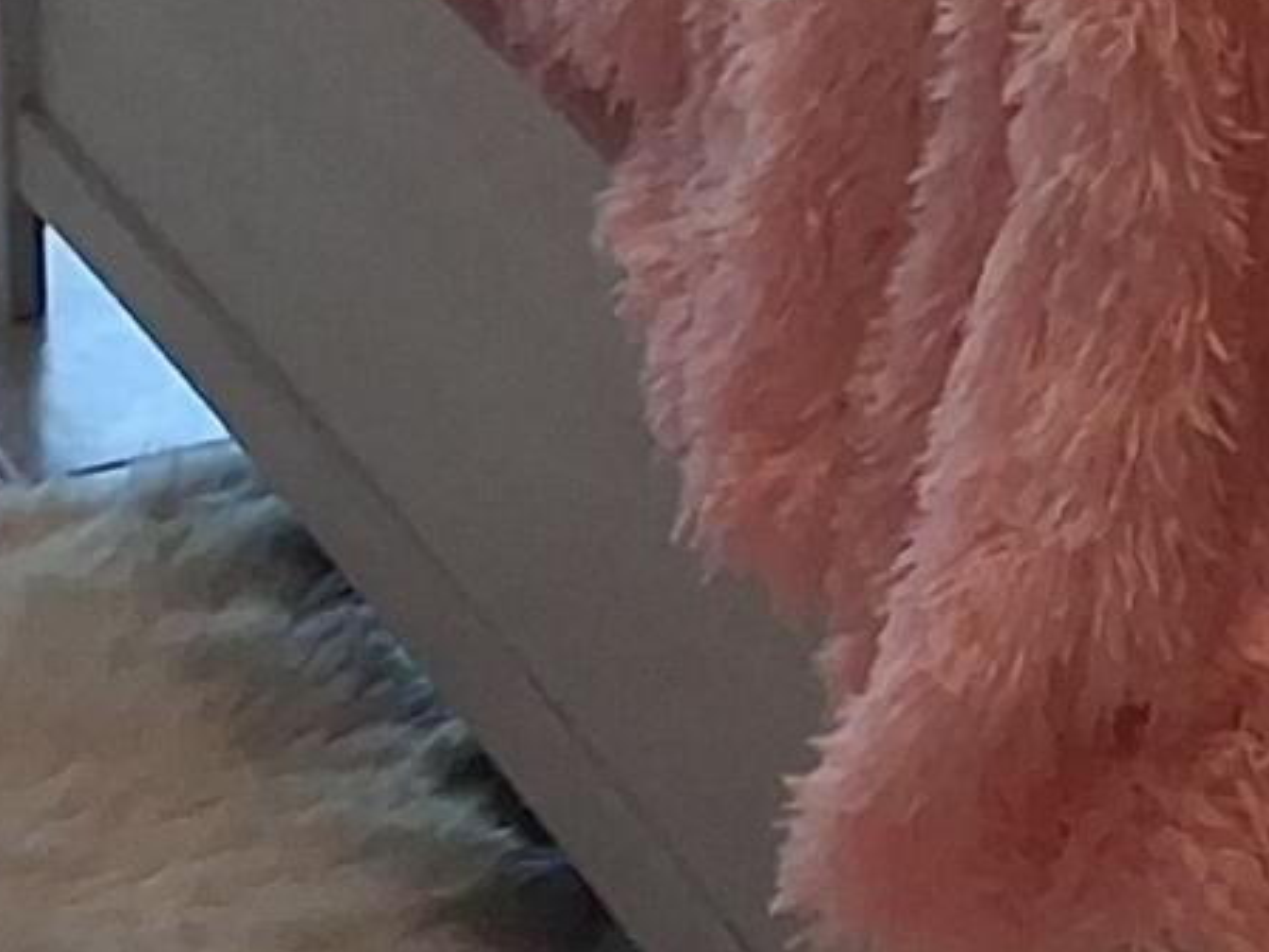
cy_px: -1230
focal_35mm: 181
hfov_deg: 10.6
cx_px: 1850
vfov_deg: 7.7
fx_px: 6635
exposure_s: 1/100
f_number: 1.8
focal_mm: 4
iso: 400
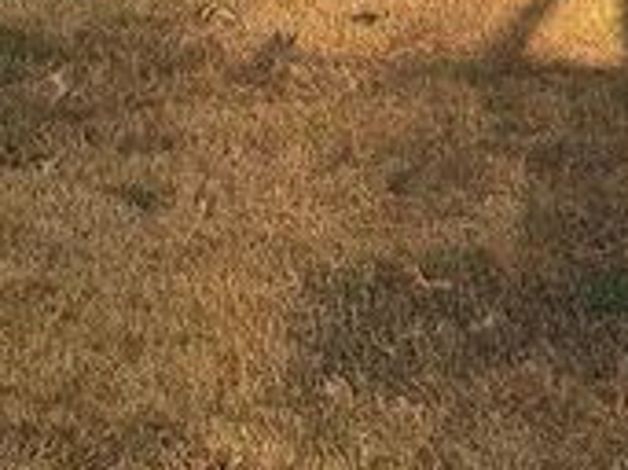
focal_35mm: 138
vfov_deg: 9.8
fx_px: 2502
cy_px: -525
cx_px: 176
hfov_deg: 14.3
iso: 12
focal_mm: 6.3
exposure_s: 1/533
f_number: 1.7
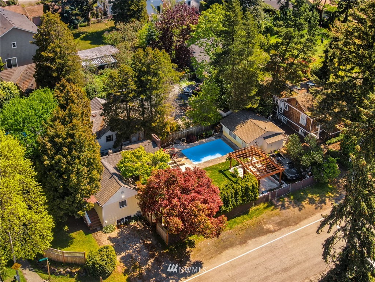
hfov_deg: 39.7
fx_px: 520
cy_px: 141
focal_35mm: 48
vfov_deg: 30.3
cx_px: 188
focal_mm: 8.6
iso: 100
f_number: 3.8
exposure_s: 1/240
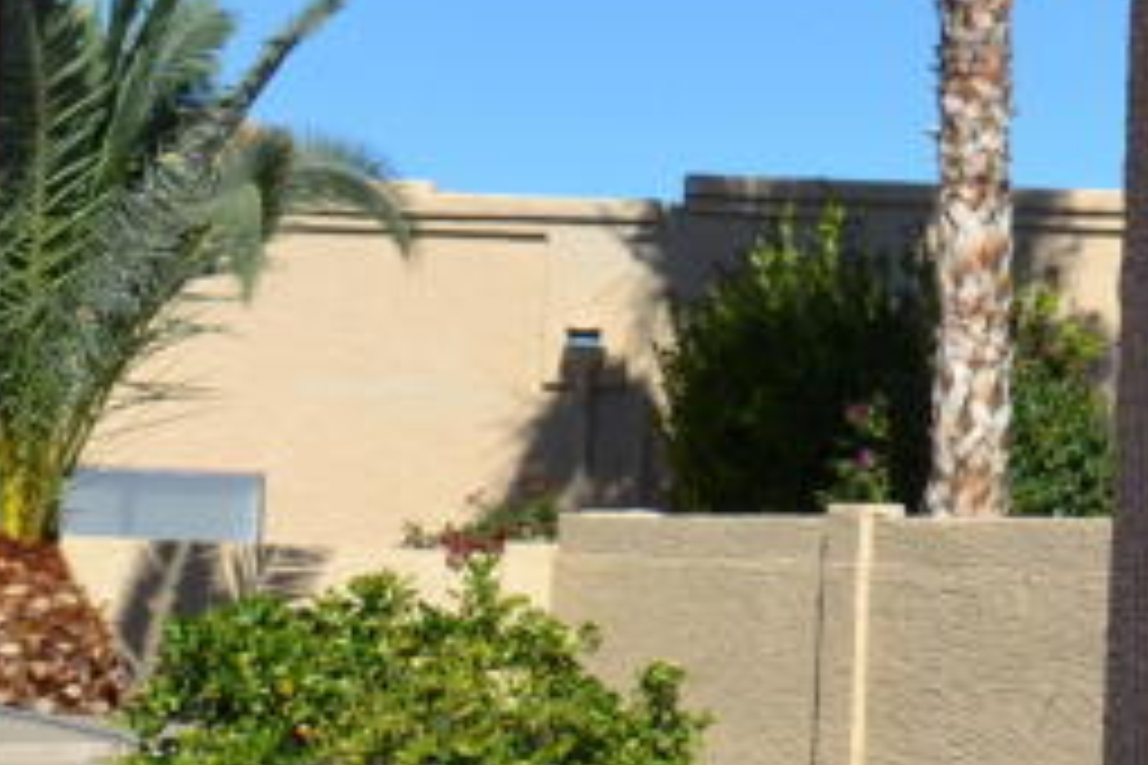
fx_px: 3890
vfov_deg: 11.1
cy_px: 801
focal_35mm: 122
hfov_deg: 16.8
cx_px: 725
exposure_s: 1/250
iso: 100
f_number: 8
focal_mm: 18
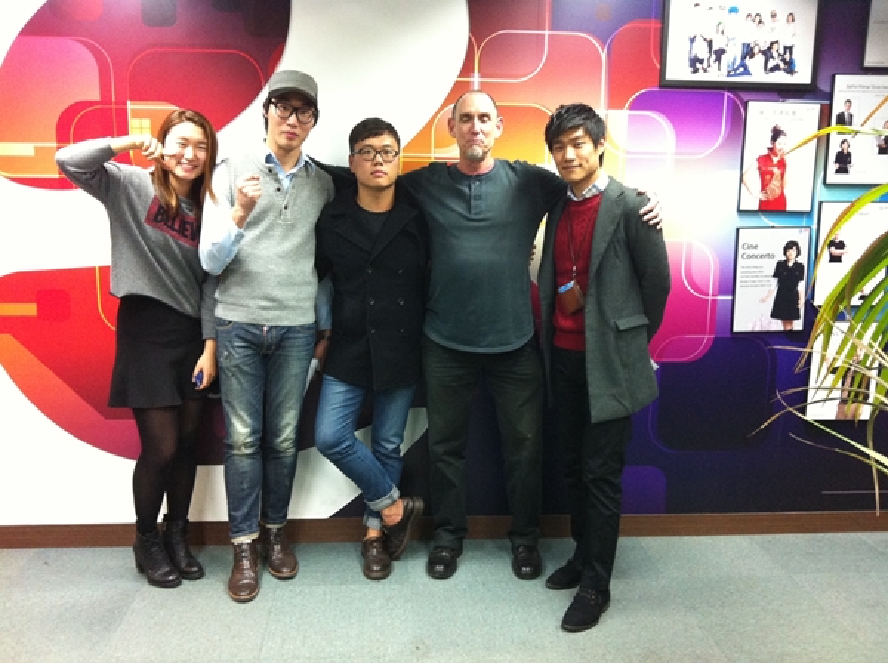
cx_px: 444
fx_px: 896
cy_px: 332
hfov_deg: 52.7
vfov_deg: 40.6
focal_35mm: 35
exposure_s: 1/15
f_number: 2.8
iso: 250
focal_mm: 3.85
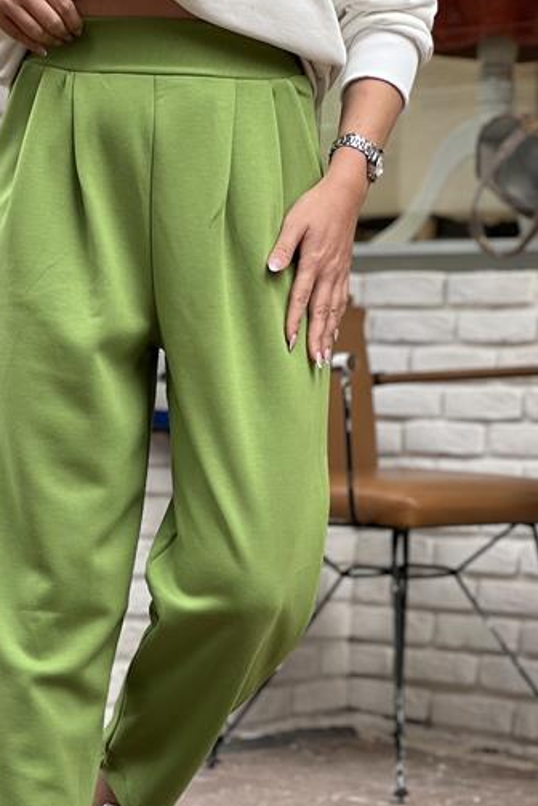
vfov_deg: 16.1
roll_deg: -3.0
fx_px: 2847
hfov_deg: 10.8
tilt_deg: -0.2
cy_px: 574
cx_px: 134
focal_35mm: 127
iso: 32
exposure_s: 1/121
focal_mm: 9
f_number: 2.8
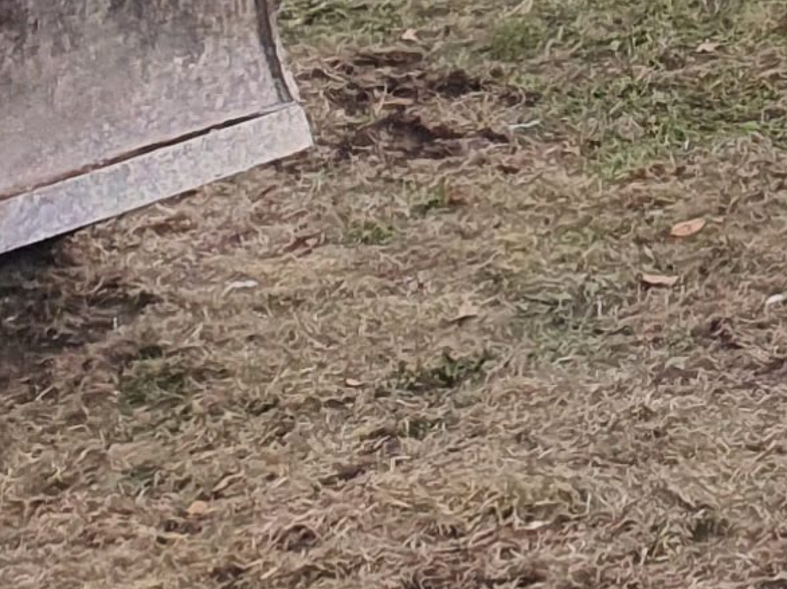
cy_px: -856
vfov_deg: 7.7
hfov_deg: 9.3
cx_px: 2180
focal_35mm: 179
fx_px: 4068
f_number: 2.4
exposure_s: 1/918
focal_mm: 4.3
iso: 50
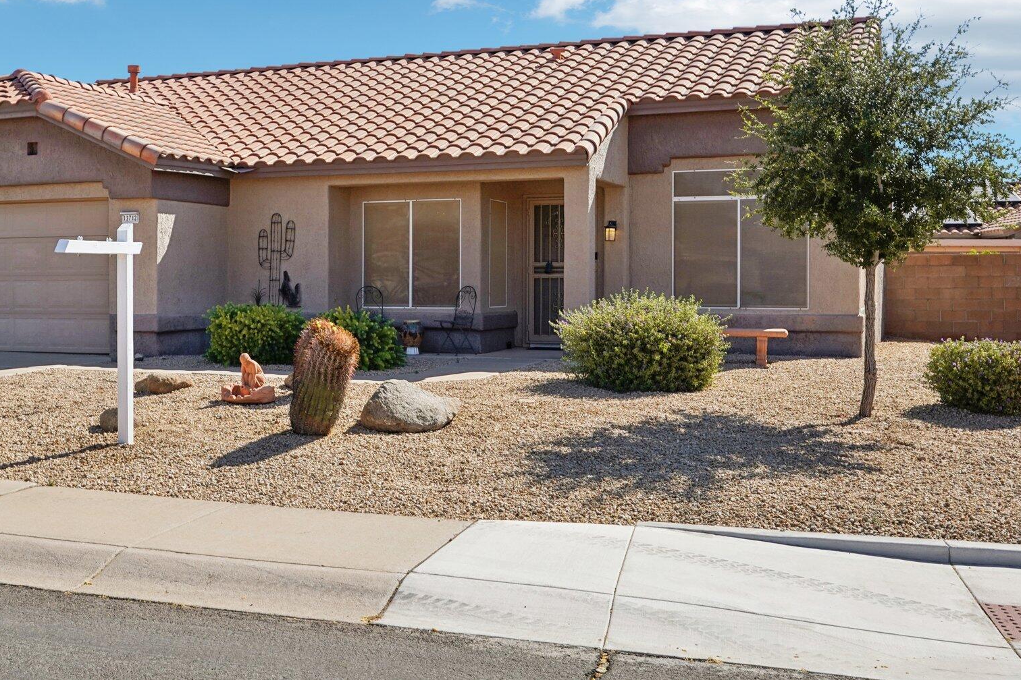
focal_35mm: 43
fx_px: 1210
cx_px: 365
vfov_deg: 31.1
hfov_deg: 45.2
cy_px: 221
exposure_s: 1/2500
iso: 400
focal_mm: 31.5
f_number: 5
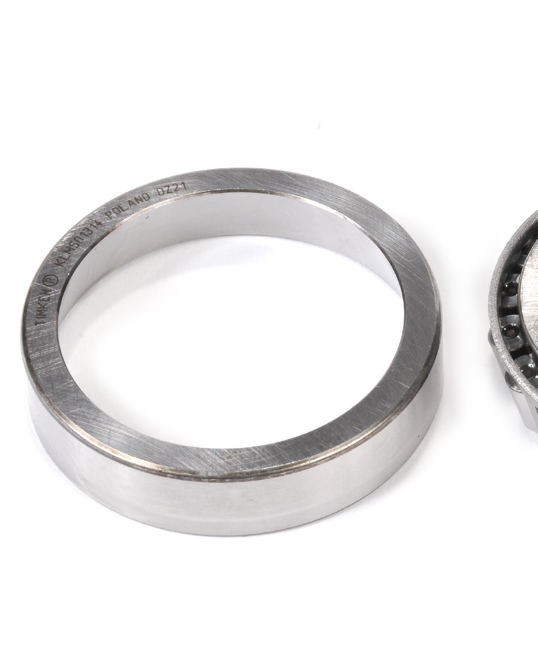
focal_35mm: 255
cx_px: 450
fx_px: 5075
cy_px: 336
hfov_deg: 6.1
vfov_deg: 7.6
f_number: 25
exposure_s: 1/200
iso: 200
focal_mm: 120
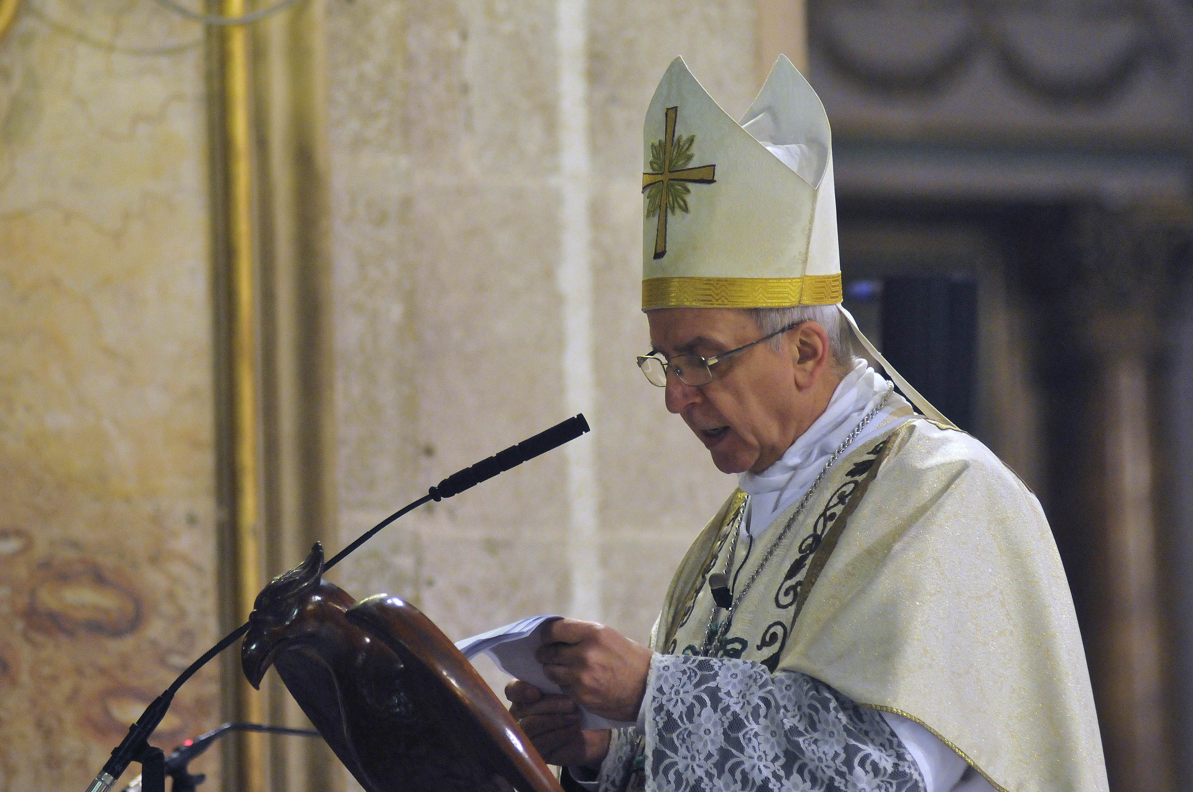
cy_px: 364
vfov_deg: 5.4
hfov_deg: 8.1
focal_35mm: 255
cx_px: 623
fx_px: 8425
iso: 2000
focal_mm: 155
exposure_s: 1/100
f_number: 2.8
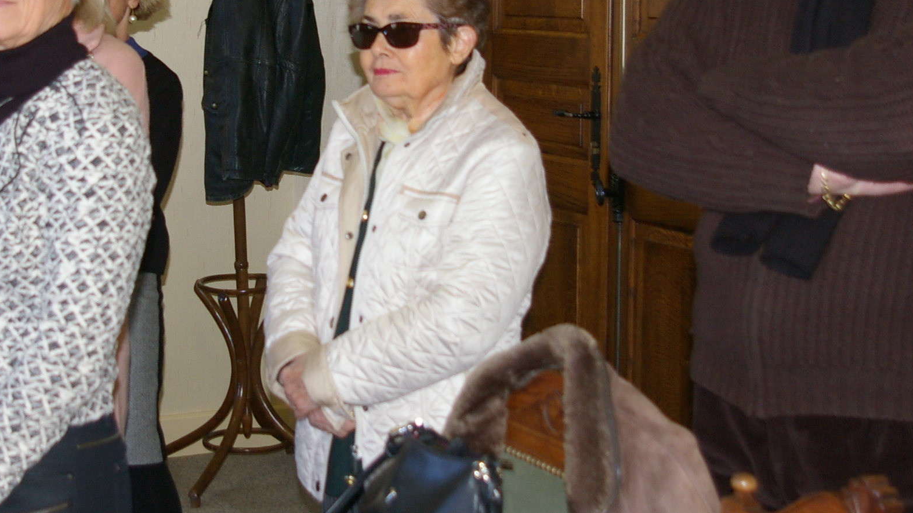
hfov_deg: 27.1
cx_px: 354
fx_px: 1888
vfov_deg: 15.4
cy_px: 160
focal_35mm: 78
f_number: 4.5
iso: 400
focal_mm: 26
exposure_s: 1/45
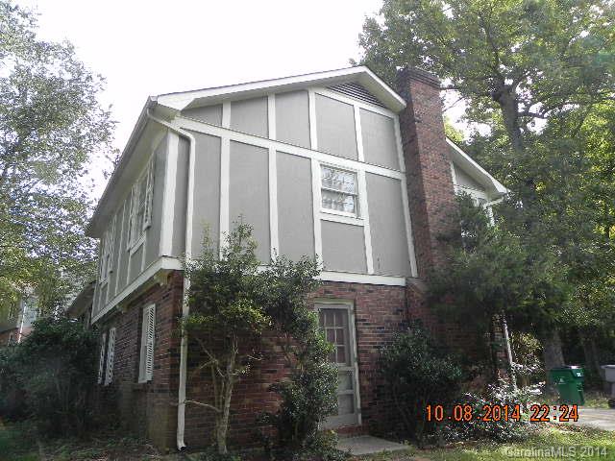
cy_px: 230
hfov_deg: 67.3
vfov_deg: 53.1
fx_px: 462
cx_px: 308
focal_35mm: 26
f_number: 4.5
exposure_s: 1/142
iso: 160
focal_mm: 4.6
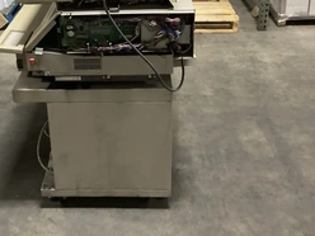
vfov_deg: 28.7
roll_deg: +1.3
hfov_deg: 37.9
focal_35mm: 50
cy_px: 61
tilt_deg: -24.3
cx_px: 111
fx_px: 455
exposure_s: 1/30
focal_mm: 3.3
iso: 640
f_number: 2.4
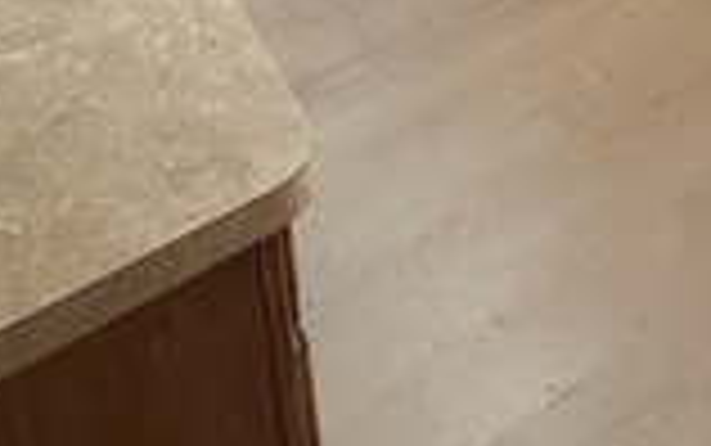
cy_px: -487
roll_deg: +1.3
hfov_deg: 32.6
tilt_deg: -15.1
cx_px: 612
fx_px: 1163
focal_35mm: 60
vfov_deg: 16.0
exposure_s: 1/120
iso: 500
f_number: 2.2
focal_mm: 2.22
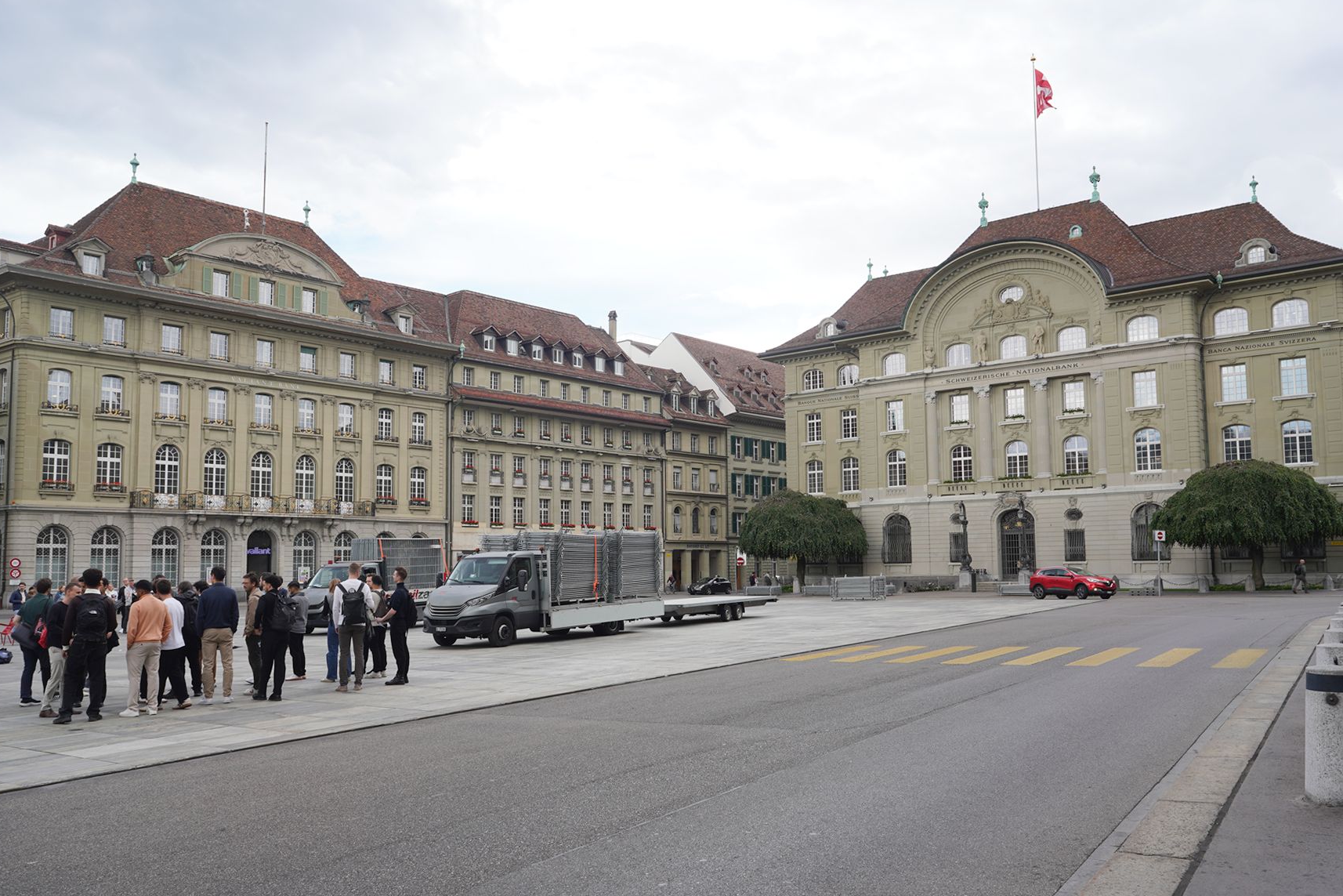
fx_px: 1045
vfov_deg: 46.4
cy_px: 478
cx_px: 673
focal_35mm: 28
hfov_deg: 65.5
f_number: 8
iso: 100
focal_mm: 24
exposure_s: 1/100
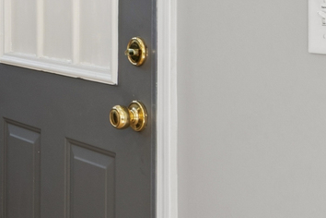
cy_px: -17
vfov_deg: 14.0
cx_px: -233
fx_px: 869
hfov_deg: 17.7
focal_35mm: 96
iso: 250
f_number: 8
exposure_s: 1/13
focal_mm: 14
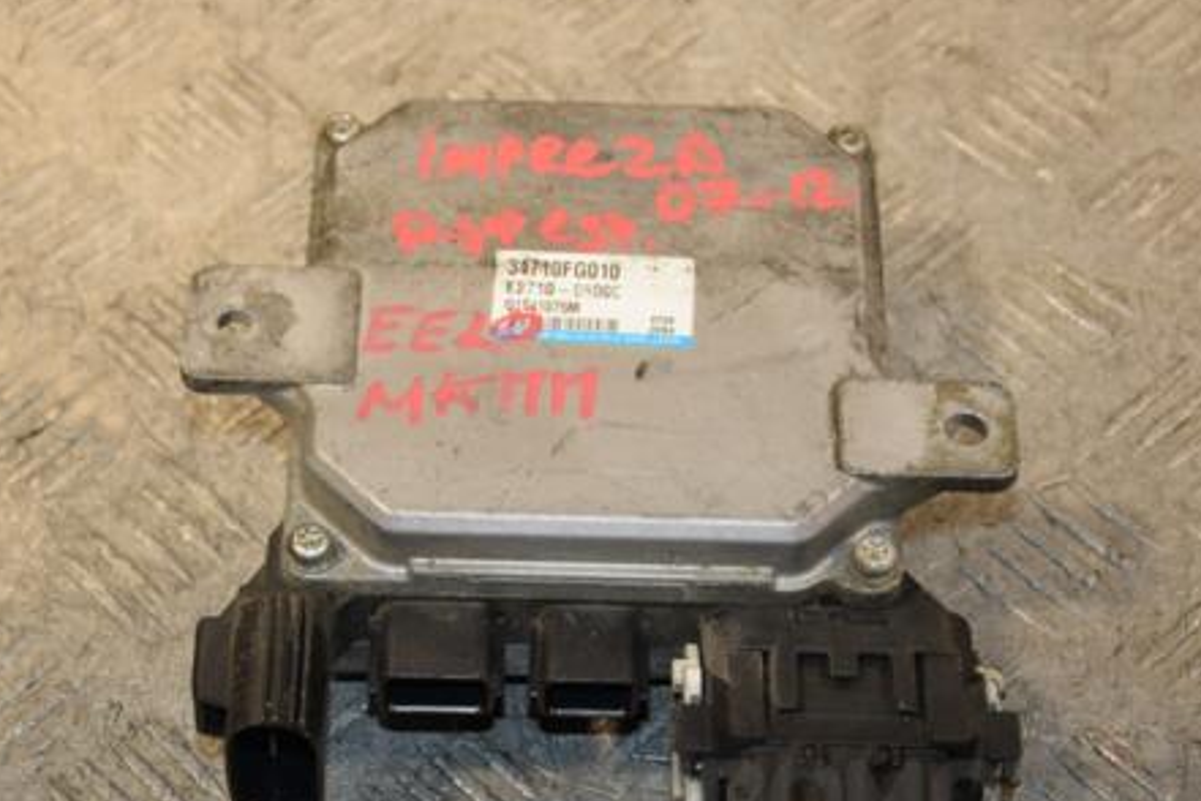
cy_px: 439
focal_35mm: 98
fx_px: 3269
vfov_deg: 14.0
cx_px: 512
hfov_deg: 20.8
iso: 800
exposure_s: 1/200
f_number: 5
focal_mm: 48
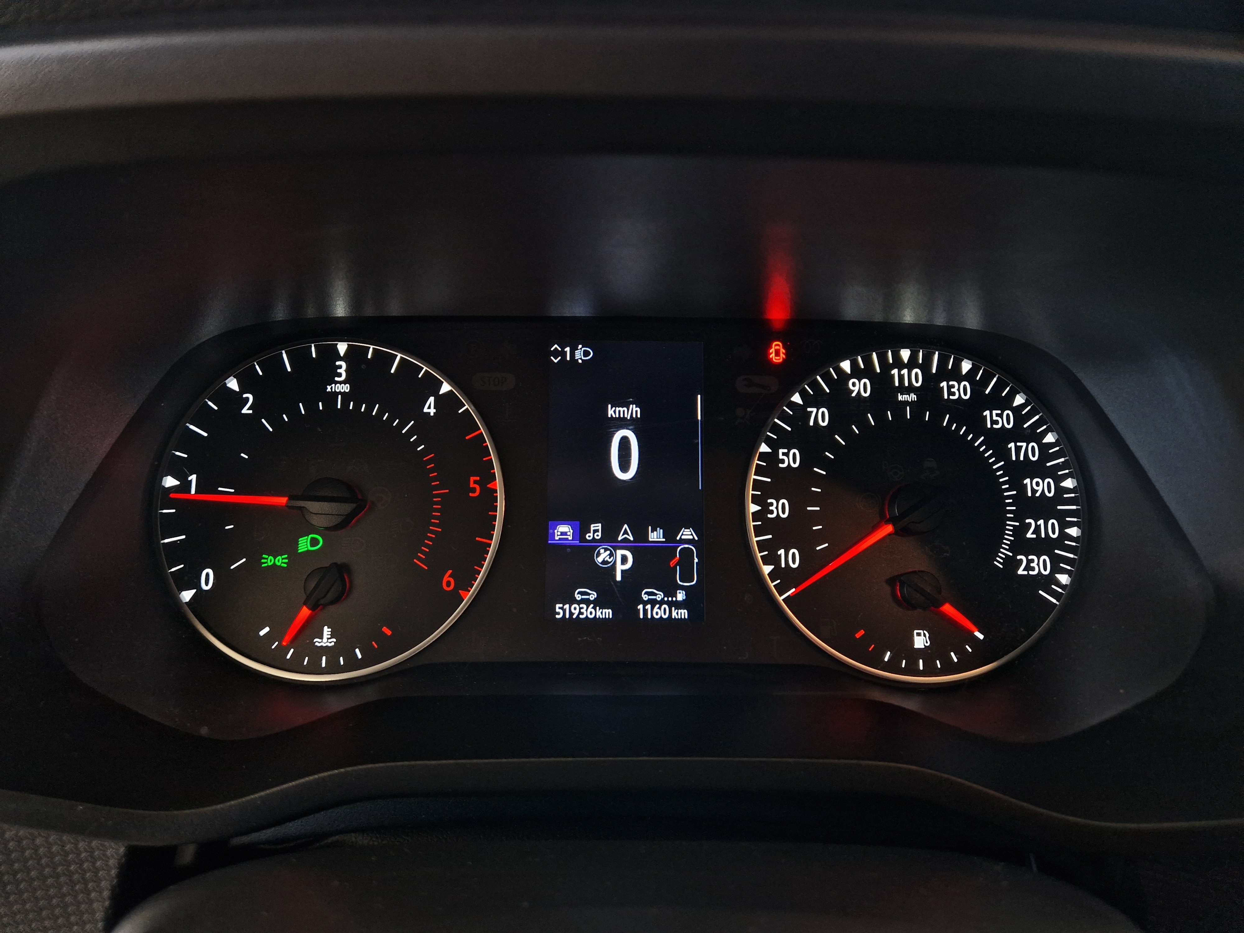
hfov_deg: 73.9
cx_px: 622
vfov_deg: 58.9
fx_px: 827
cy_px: 466
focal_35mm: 23
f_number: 1.8
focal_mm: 5.4
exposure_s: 1/50
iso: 200
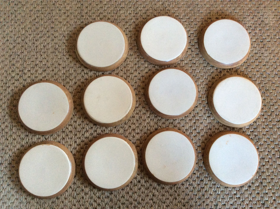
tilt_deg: -81.2
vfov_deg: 44.1
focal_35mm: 32
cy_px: 104
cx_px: 140
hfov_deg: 56.9
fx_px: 258
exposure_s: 1/25
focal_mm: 3.3
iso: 250
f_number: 2.4
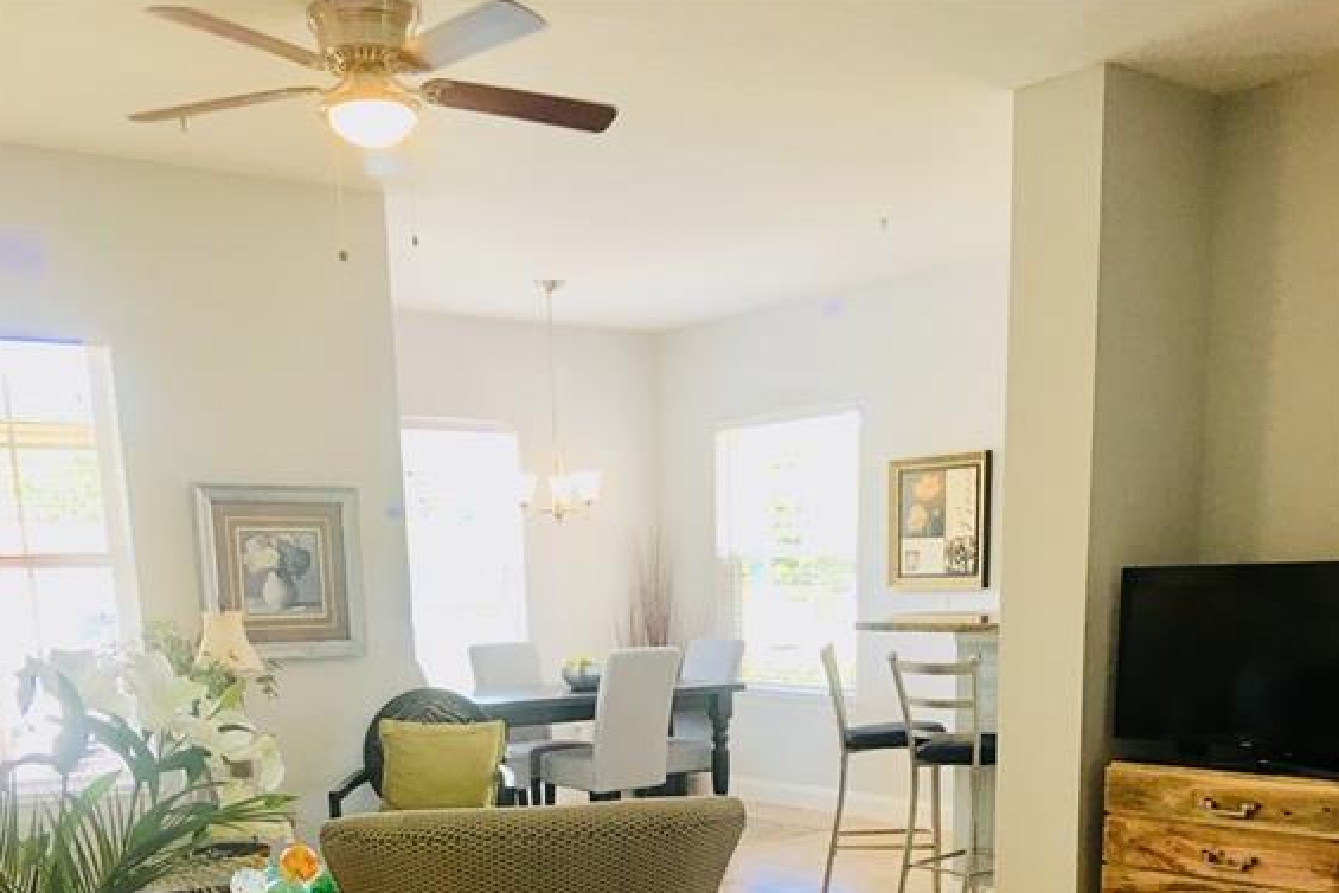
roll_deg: +1.4
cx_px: 666
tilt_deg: -11.2
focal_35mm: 41
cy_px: 905
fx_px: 1525
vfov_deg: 30.2
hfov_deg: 47.4
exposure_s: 1/30
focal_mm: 4.15
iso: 32
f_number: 2.2
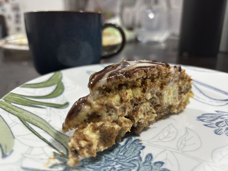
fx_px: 171
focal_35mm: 26
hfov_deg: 67.3
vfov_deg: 53.1
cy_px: 86
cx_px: 114
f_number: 1.6
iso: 80
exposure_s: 1/50
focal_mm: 5.96
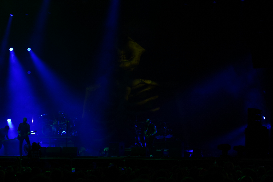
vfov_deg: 13.0
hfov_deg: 19.5
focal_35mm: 105
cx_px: 136
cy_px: 91
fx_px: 796
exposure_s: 1/125
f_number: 4
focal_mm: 105
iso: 250
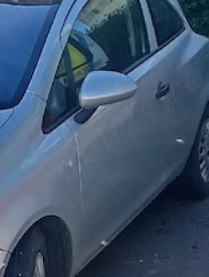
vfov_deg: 18.2
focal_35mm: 108
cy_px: 163
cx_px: -36
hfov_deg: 13.4
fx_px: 867
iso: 100
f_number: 2
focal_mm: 2.78
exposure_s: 1/588
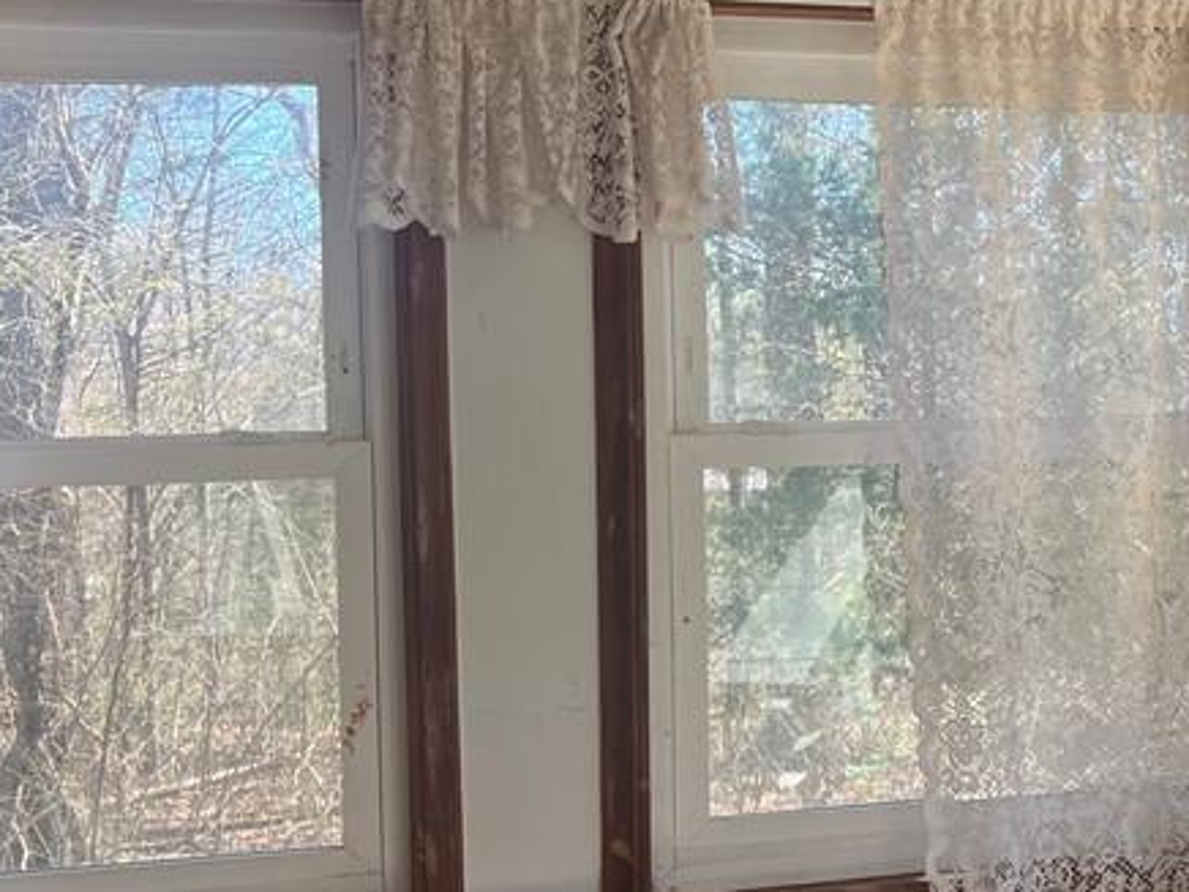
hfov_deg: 29.8
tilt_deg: -0.8
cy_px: 420
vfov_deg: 24.0
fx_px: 2095
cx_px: 1151
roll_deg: +1.8
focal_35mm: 61
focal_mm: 5.7
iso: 40
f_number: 1.5
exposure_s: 1/249
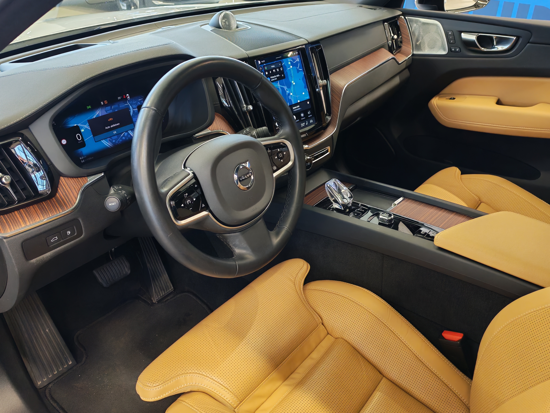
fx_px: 493
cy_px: 206
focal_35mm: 31
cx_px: 275
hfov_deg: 58.4
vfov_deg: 45.4
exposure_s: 1/100
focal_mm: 6.12
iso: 1250
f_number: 1.9
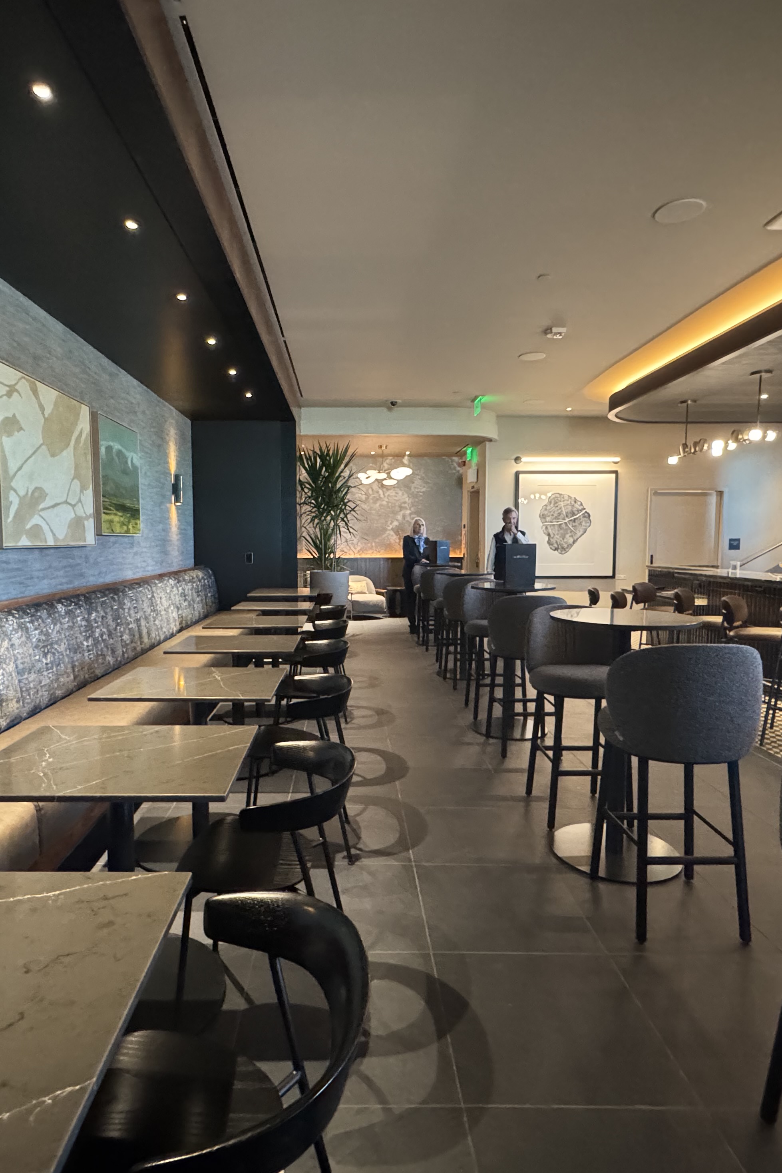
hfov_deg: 61.8
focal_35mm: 20
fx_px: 652
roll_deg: +1.1
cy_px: 596
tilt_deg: -7.9
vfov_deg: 84.0
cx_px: 352
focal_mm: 2.22
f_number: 2.2
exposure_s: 1/60
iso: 1000
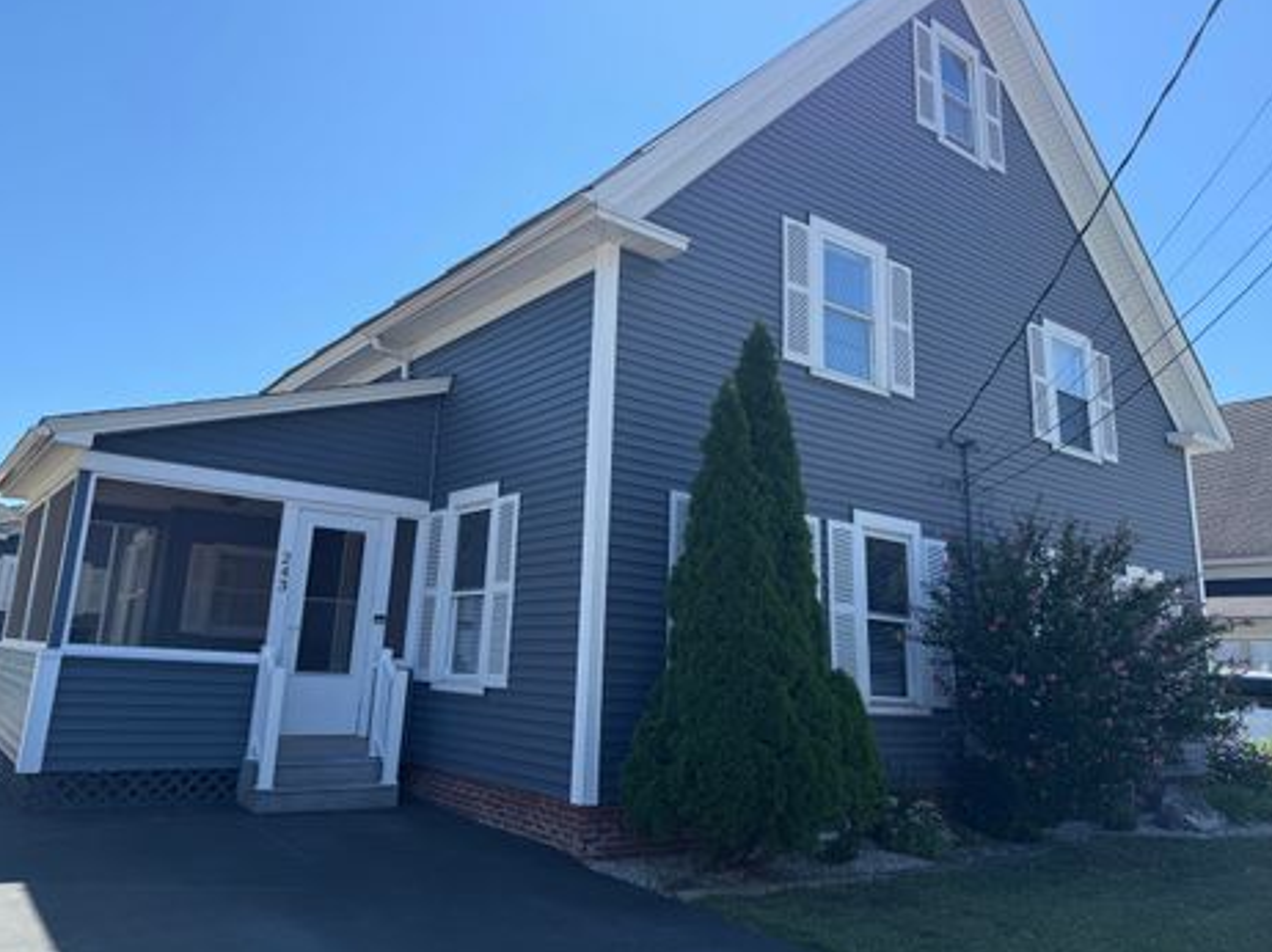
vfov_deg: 53.0
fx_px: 955
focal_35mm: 26
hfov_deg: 67.3
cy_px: 442
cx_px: 617
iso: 80
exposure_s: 1/2907
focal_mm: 6.76
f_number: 1.78
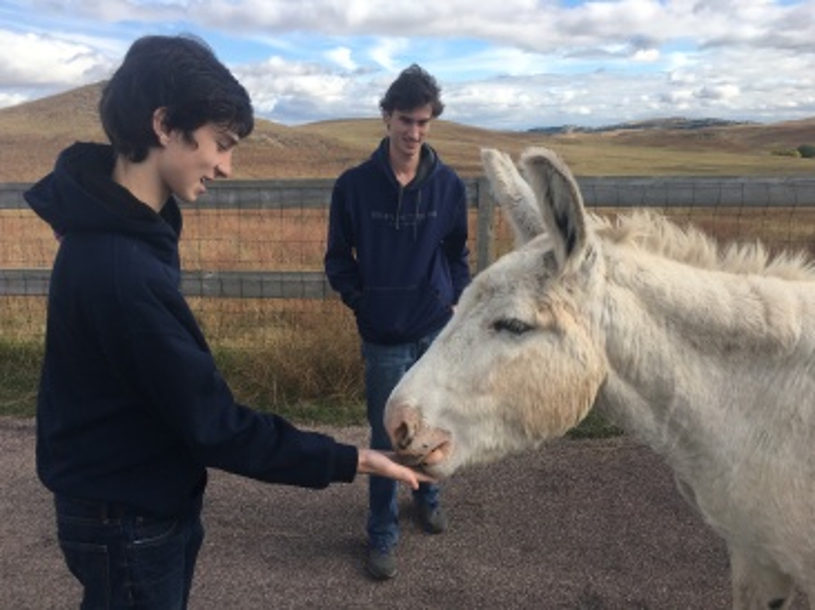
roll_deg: +2.0
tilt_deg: -13.7
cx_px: 408
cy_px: 305
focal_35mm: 29
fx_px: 682
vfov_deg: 48.2
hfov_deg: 61.7
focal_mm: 4.15
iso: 25
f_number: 2.2
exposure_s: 1/1241
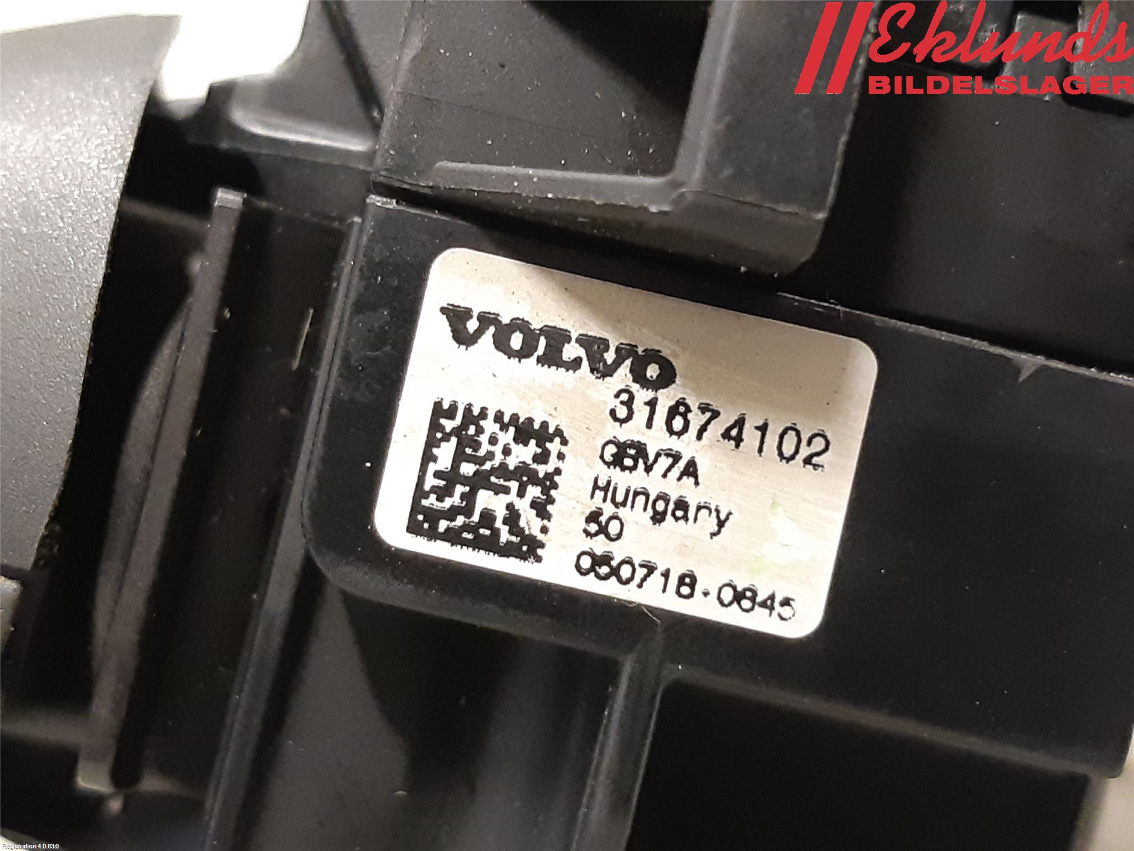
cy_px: 426
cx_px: 567
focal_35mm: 26
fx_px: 852
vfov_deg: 53.1
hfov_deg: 67.3
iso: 320
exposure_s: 1/25
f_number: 1.7
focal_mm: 3.93
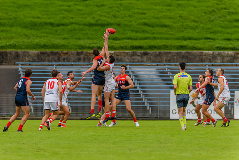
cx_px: 111
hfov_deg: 4.2
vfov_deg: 2.8
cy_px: 74
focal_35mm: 485
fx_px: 3224
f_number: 5.6
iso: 800
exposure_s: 1/2500
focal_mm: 420
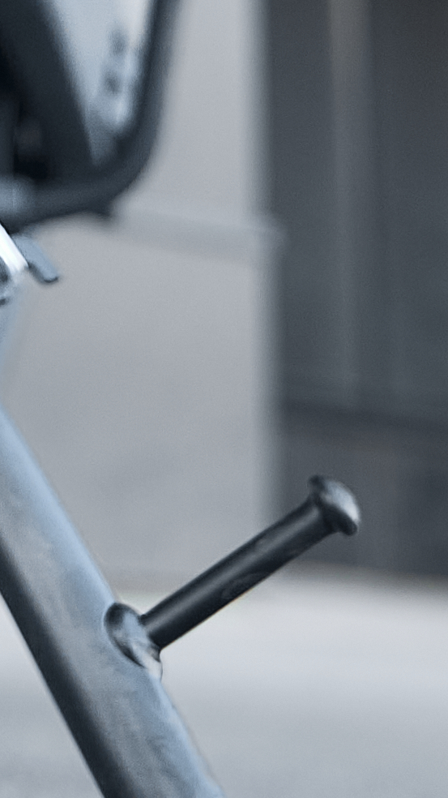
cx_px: -420
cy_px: -525
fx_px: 2177
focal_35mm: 103
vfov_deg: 17.7
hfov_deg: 10.8
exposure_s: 1/400
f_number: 1.8
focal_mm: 16
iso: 400
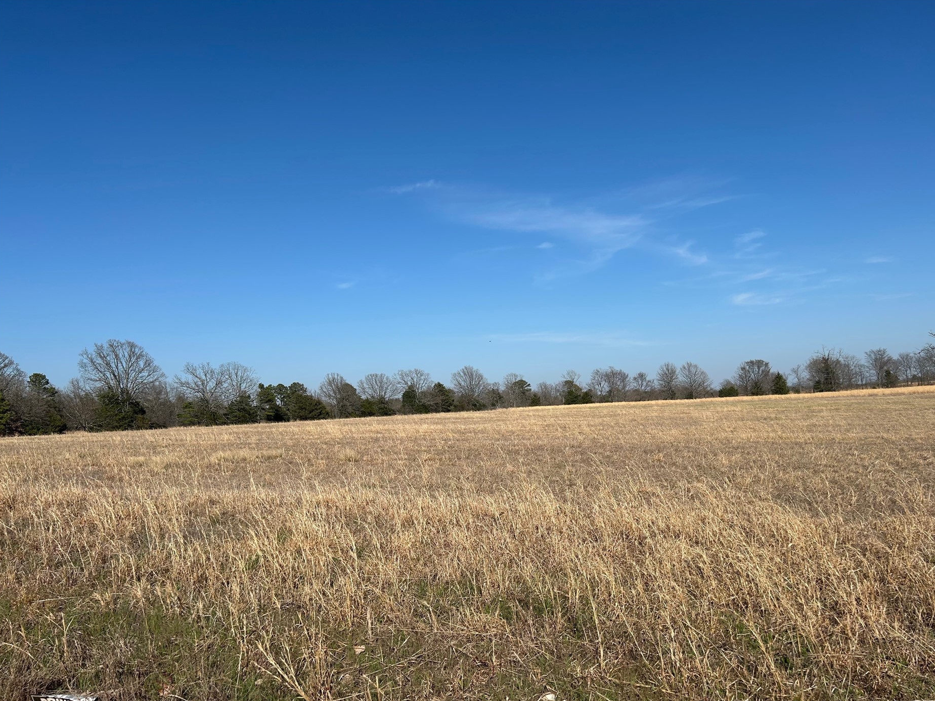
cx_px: 482
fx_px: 729
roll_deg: +3.6
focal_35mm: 27
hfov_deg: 65.3
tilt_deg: +3.1
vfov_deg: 51.3
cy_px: 362
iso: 50
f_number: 1.5
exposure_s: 1/6579
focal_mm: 5.7
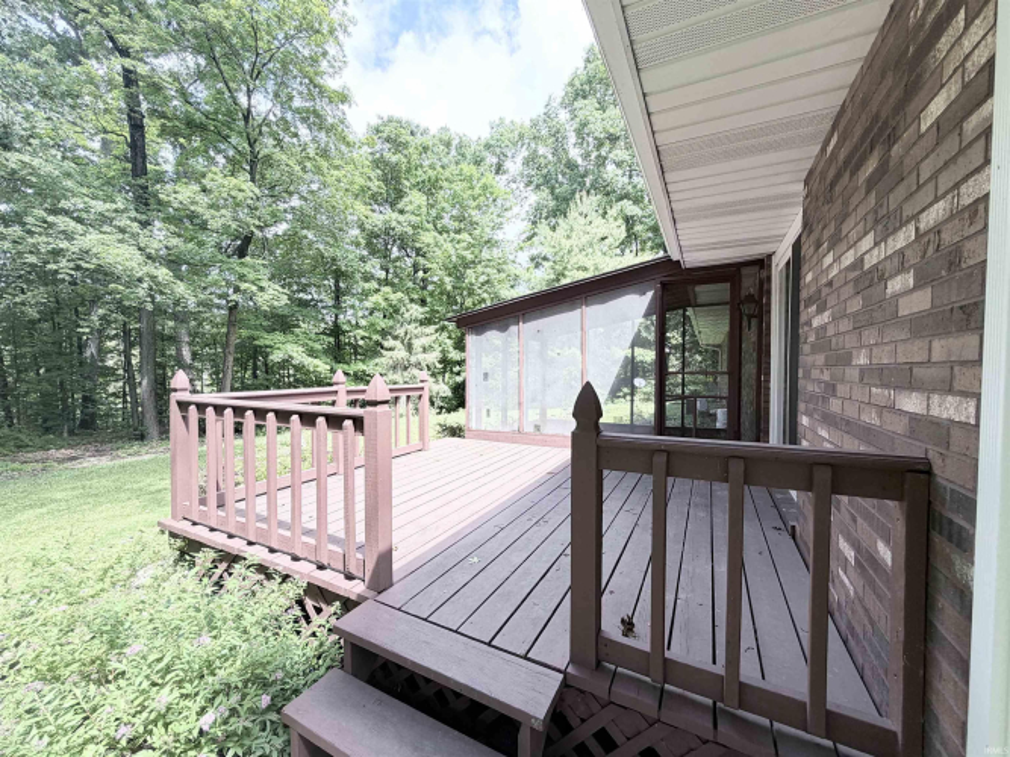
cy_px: 378
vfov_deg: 85.7
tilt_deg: -3.4
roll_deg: +0.7
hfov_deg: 102.1
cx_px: 505
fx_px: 408
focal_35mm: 14
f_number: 2.2
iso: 40
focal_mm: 2.22
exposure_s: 1/235
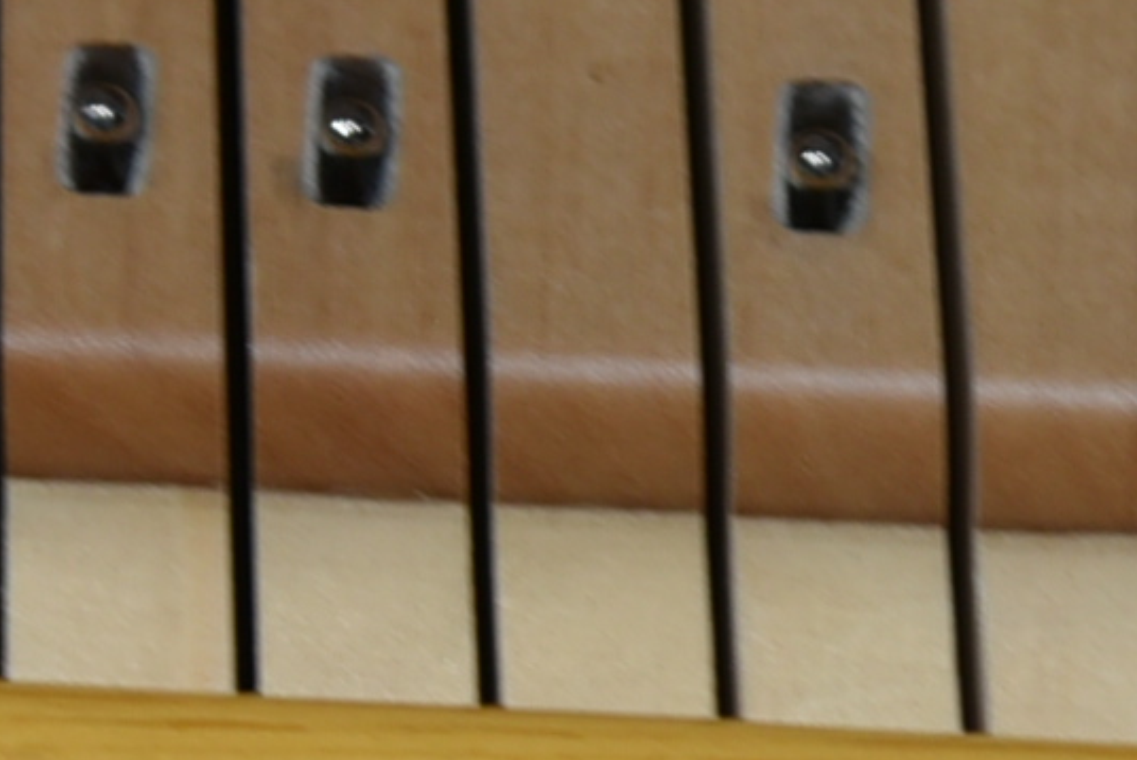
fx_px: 10996
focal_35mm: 348
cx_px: 800
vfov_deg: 4.0
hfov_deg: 5.9
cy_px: 276
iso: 400
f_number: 4.5
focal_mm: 62
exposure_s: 1/80
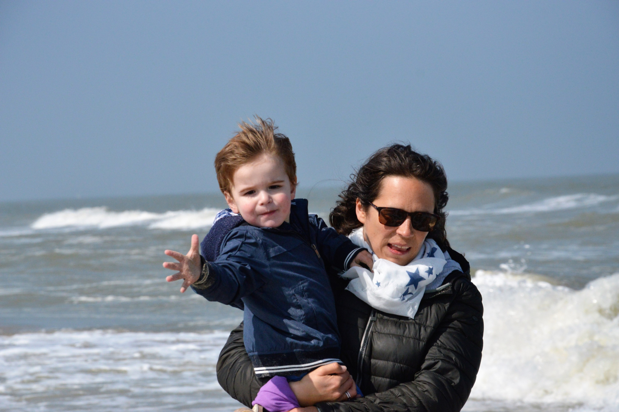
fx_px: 2706
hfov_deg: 13.1
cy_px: 206
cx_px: 310
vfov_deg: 8.7
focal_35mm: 158
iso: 800
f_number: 9
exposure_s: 1/4000
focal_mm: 105
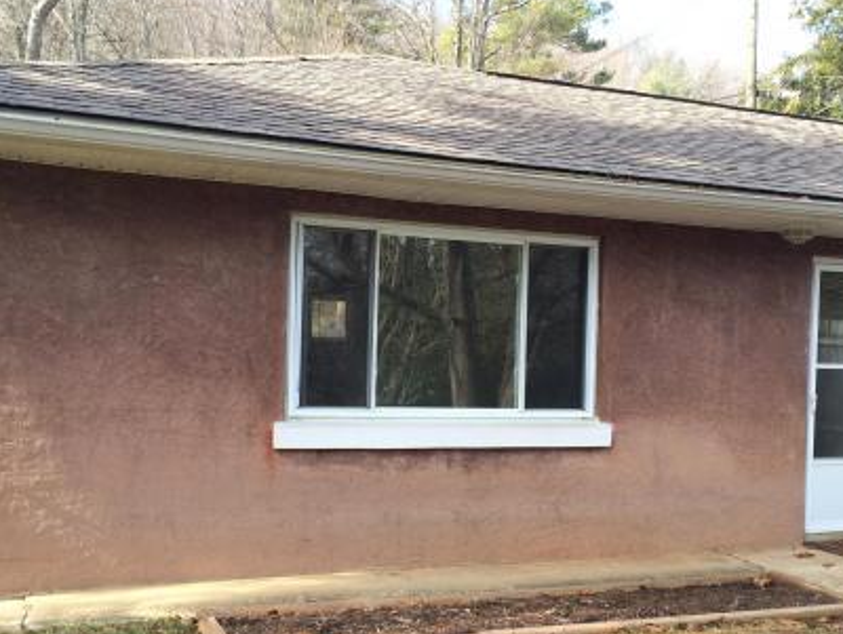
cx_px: 472
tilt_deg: -3.6
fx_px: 1024
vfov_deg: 34.2
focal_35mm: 42
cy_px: 409
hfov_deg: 44.7
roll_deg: -0.4
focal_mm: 4.15
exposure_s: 1/342
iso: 32
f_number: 2.2
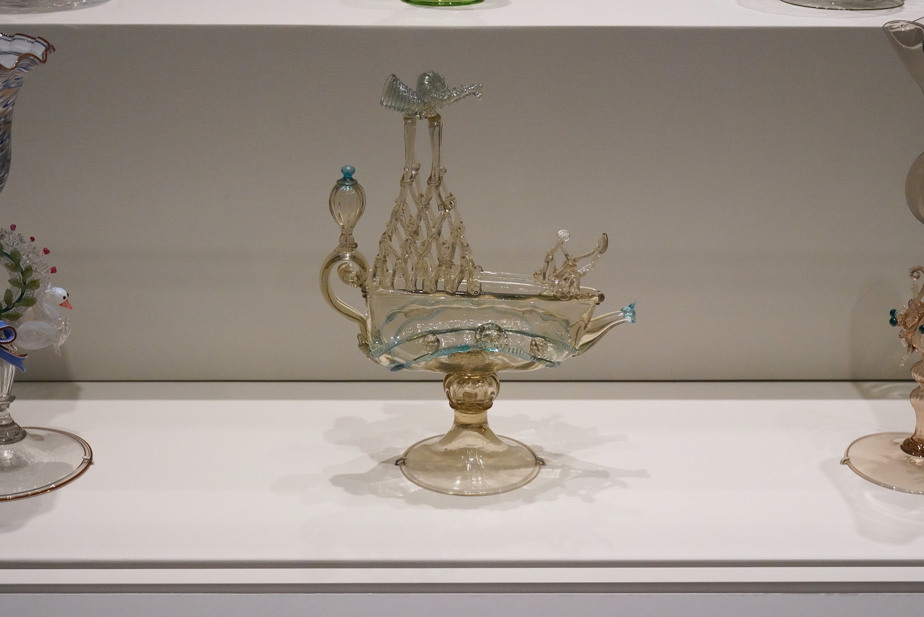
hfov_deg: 33.4
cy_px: 308
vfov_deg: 22.6
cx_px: 462
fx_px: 1540
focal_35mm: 60
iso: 8000
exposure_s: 1/100
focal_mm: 60
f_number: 11
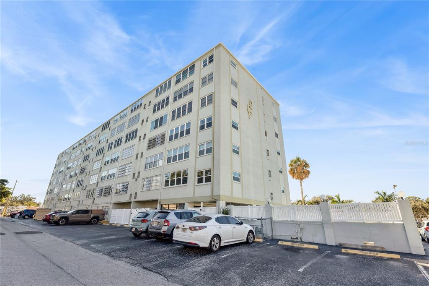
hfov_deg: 96.8
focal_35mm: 16
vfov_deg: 73.7
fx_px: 191
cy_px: 143
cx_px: 214
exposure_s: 1/320
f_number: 8
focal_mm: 10.8
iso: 100
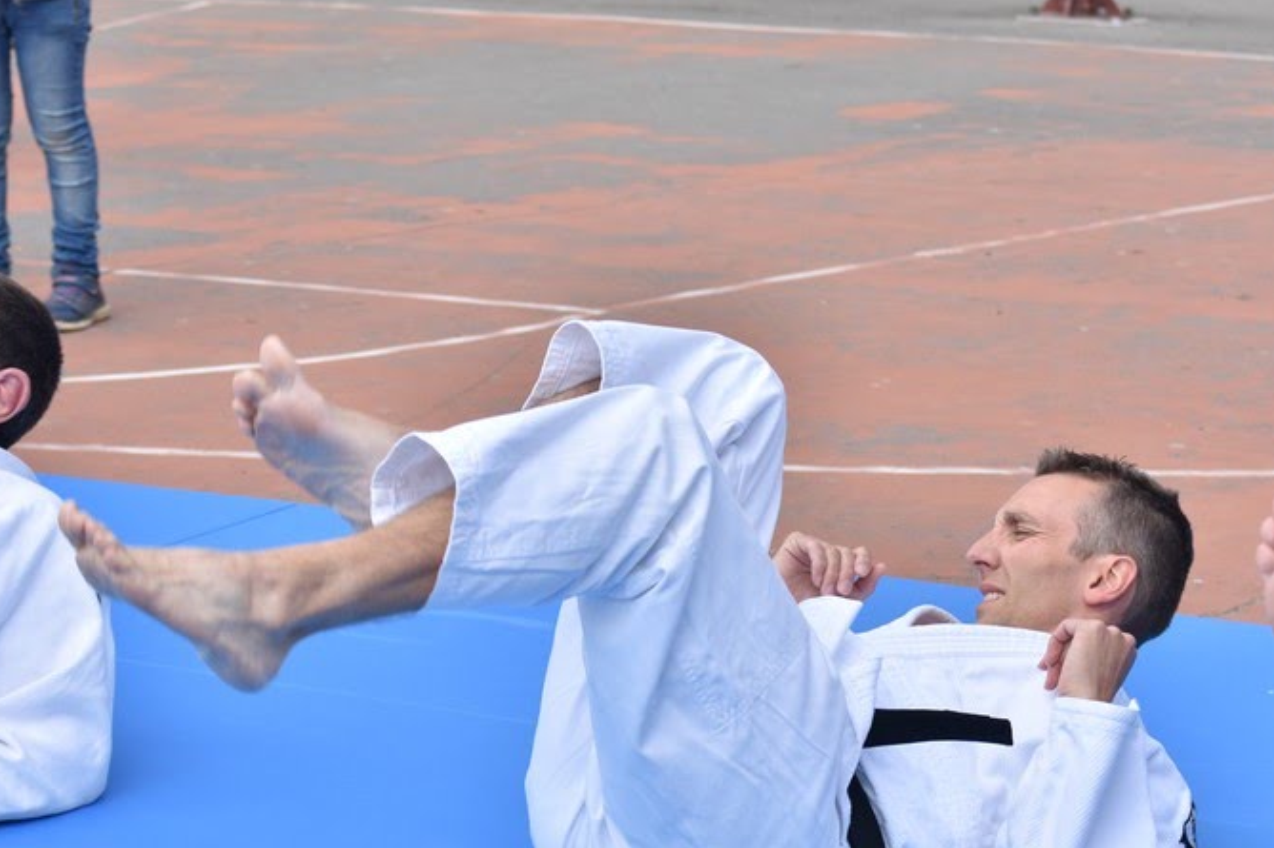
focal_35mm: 115
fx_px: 4068
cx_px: 479
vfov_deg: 11.9
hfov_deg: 17.8
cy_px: 555
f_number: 4.5
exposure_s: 1/500
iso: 100
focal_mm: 50
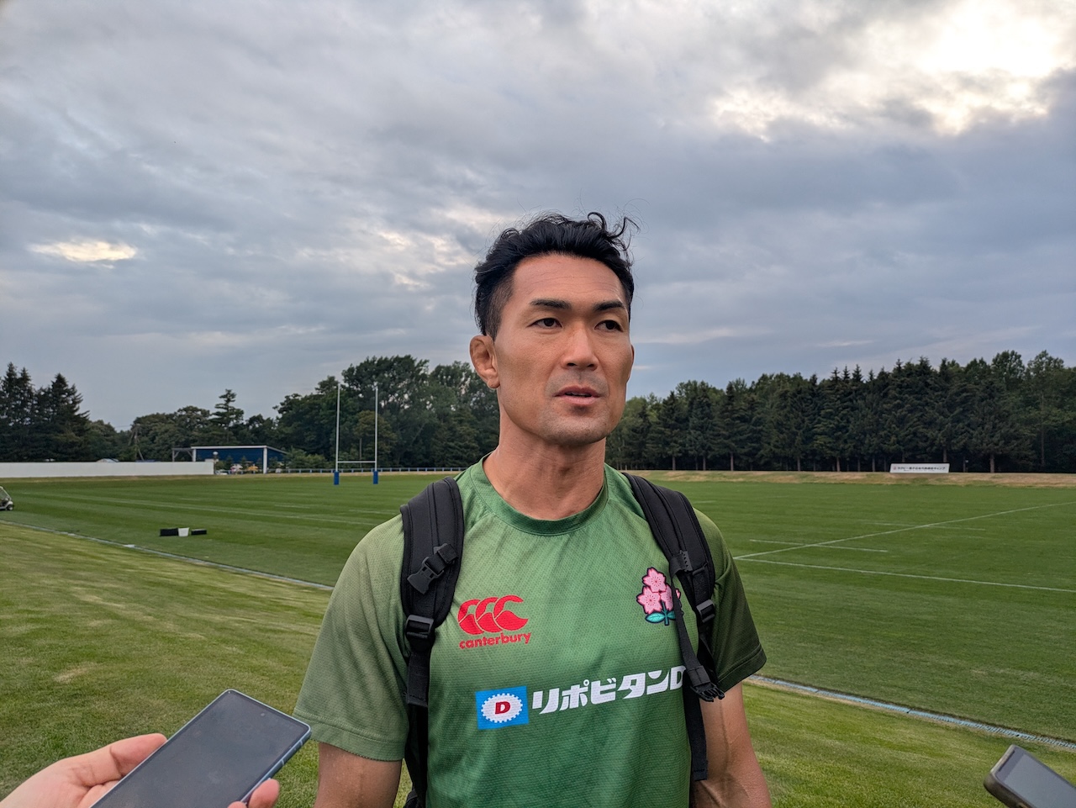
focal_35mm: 25
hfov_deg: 69.4
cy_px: 404
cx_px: 538
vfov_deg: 54.9
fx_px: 777
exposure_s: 1/1110
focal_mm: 5.43
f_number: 1.89
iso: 48
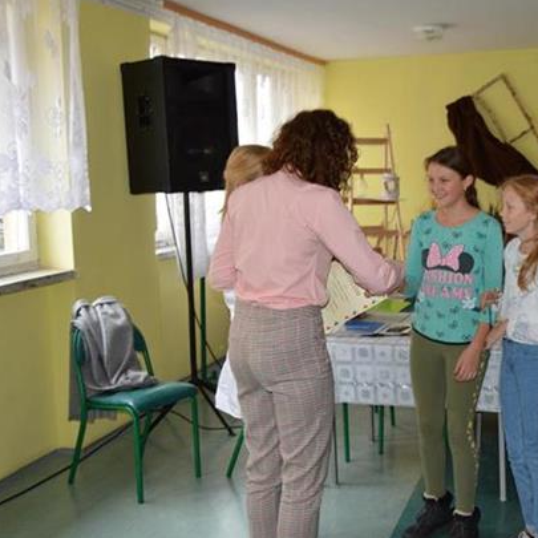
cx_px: 428
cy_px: 256
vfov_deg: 37.5
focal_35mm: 45
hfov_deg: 36.3
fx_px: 791
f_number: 3.5
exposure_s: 1/60
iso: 560
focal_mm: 22
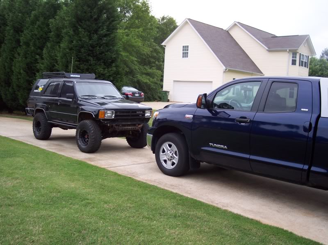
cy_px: 122
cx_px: 164
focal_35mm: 38
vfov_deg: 37.7
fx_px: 360
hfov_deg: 49.0
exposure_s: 1/500
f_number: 2.8
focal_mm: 8
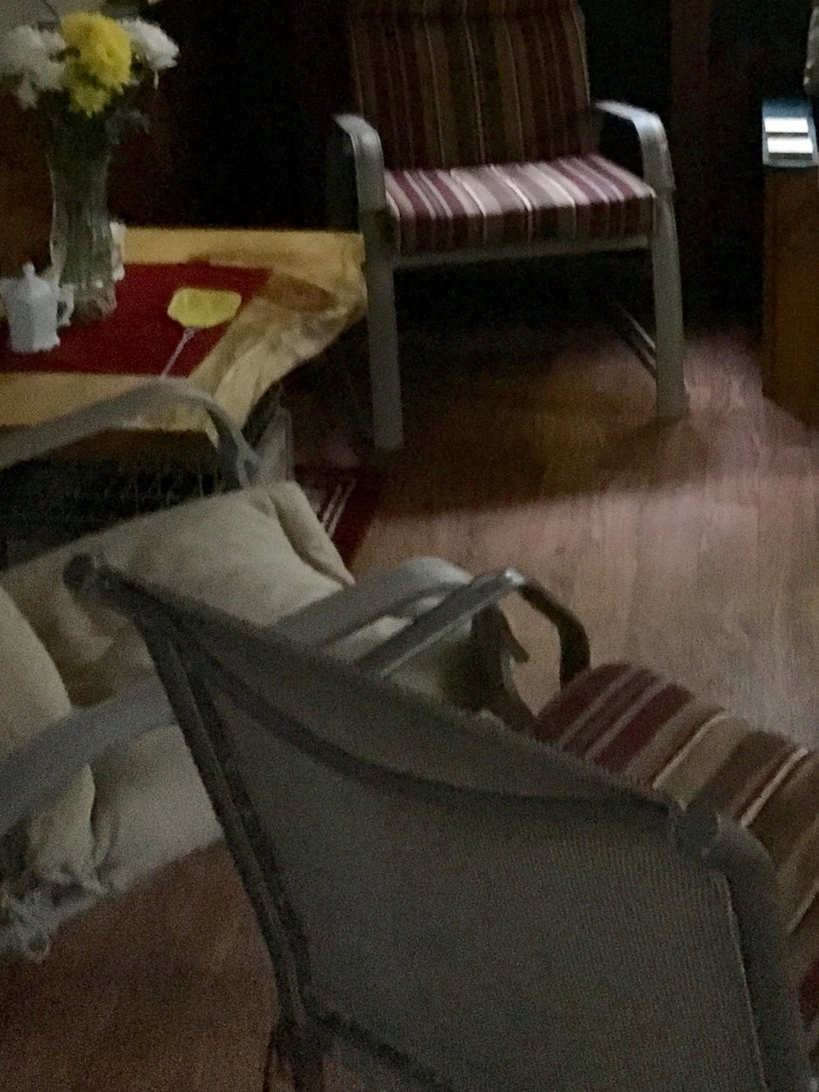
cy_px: 139
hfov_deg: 26.8
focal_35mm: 54
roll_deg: +1.6
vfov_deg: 33.9
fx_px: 1703
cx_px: 590
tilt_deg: -14.1
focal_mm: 4.15
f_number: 2.2
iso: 1000
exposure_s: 1/15
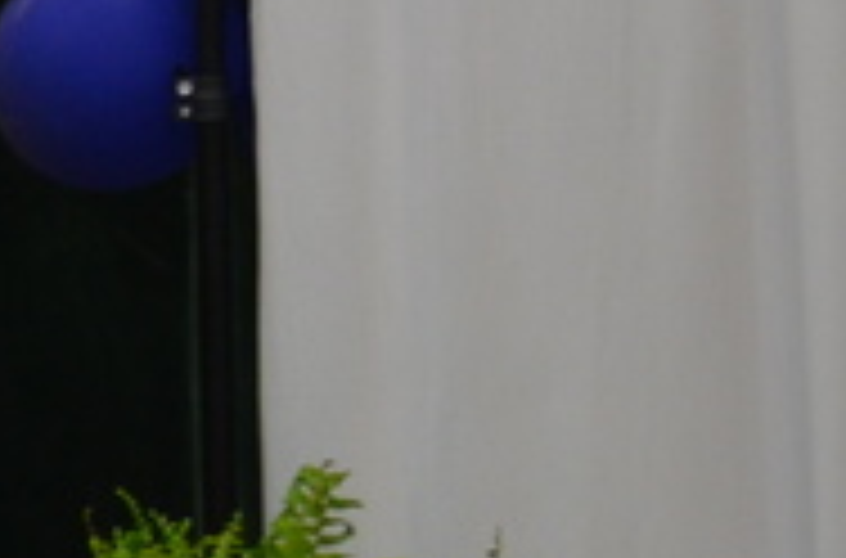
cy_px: -693
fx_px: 20089
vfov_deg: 1.6
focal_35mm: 858
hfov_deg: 2.4
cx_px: 2007
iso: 900
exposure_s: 1/30
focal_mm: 105
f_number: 5.6
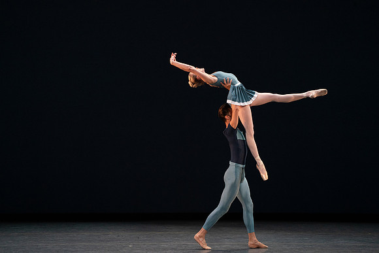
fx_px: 3191
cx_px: 190
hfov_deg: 6.8
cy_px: 126
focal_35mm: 303
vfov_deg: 4.5
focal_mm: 303
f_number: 8
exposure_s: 1/400
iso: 5000
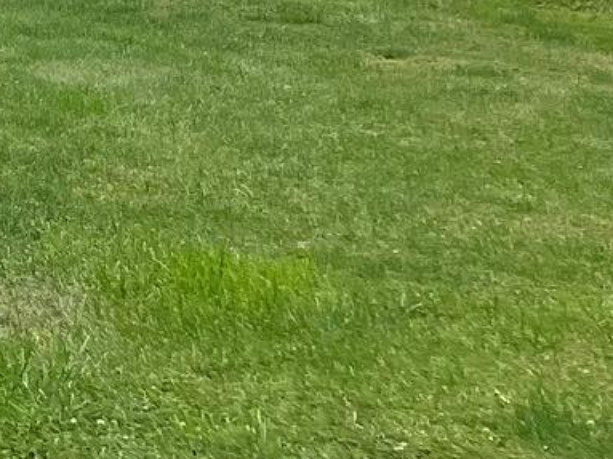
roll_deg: -0.4
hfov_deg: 11.2
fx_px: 2461
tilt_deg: +1.9
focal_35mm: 139
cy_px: -438
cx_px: -992
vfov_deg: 9.9
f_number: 1.5
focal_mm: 5.7
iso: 50
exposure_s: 1/5587
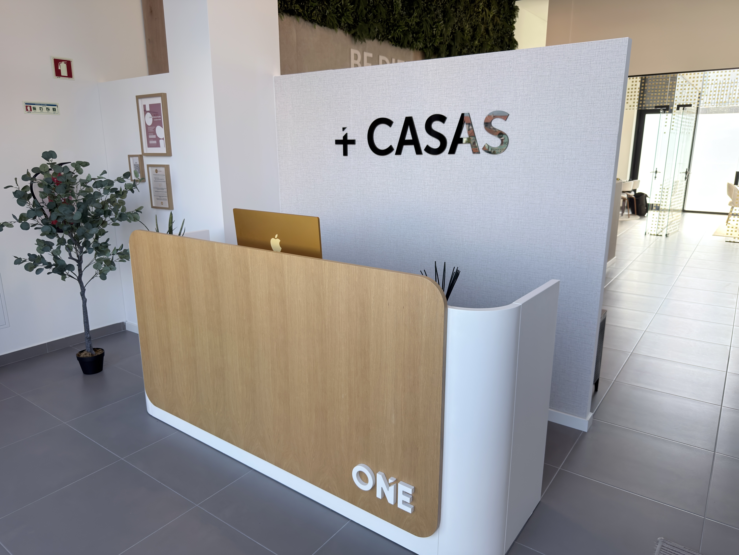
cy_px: 278
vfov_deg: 56.8
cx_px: 370
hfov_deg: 71.6
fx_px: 512
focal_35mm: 24
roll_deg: +0.5
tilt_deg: -14.3
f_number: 1.78
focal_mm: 6.76
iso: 80
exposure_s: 1/467
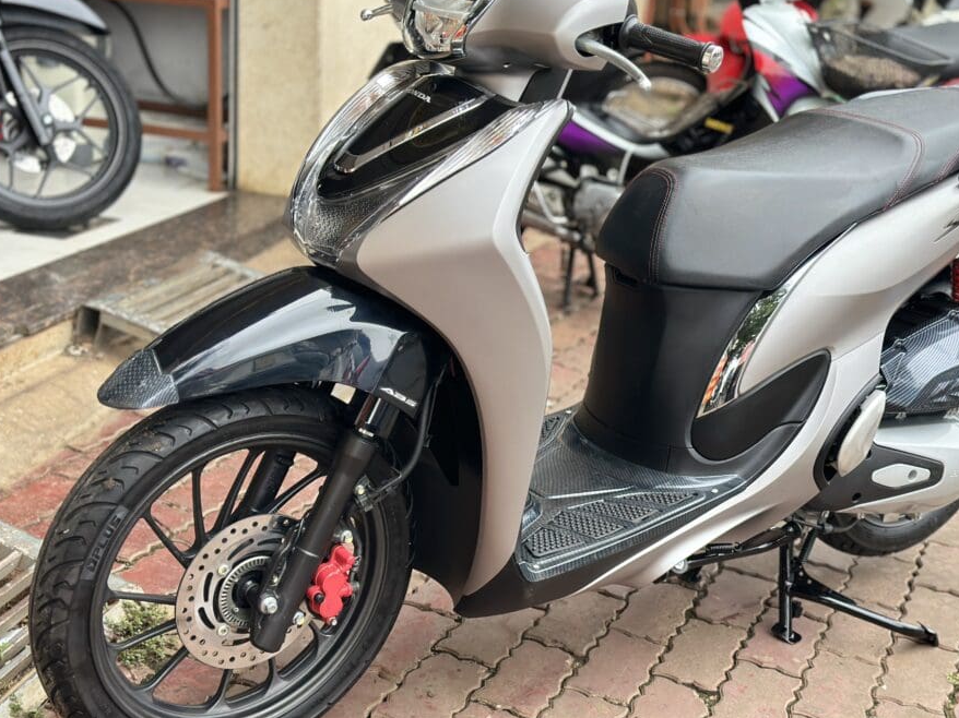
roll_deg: -4.0
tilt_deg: -16.1
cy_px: 337
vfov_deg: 26.1
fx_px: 1551
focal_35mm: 56
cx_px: 528
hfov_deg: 34.3
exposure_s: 1/704
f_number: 1.78
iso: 80
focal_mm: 6.86
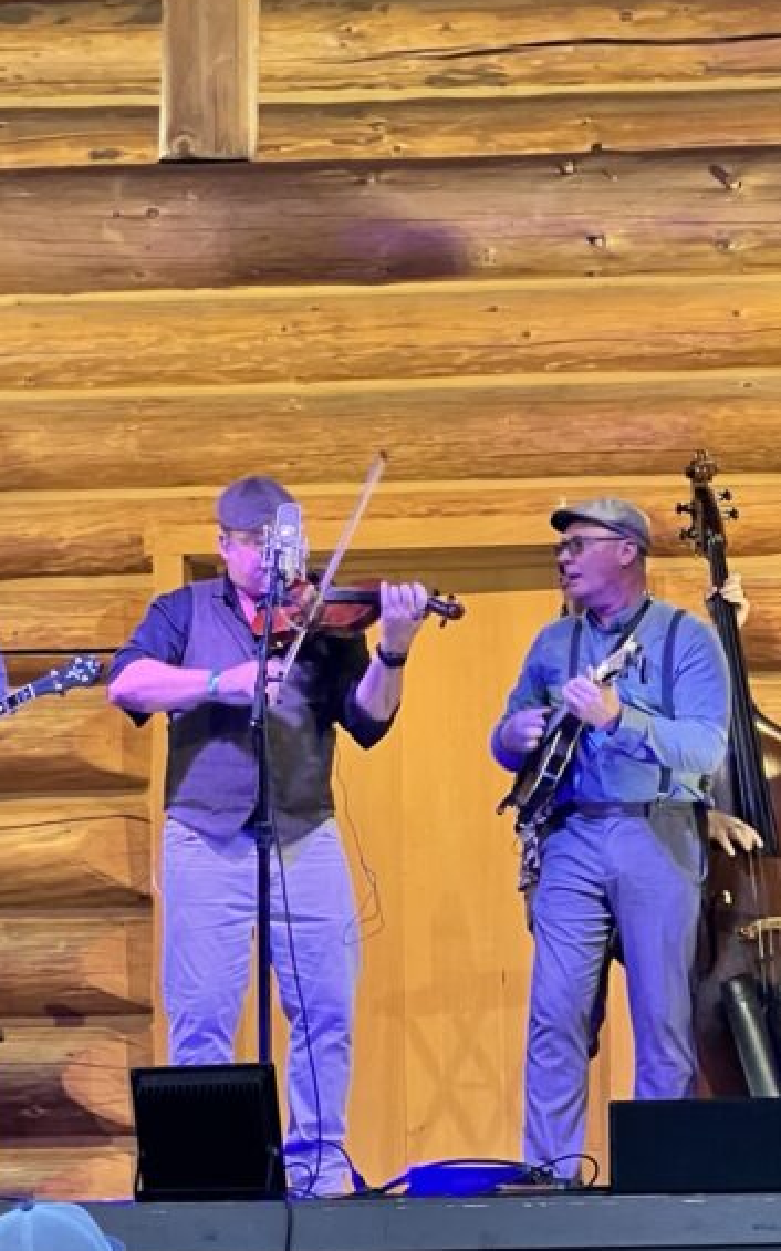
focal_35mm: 148
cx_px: 478
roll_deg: +0.4
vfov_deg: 14.1
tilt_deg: +5.4
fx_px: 5042
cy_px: 855
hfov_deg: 8.9
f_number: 2.8
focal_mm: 9
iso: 640
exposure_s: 1/40
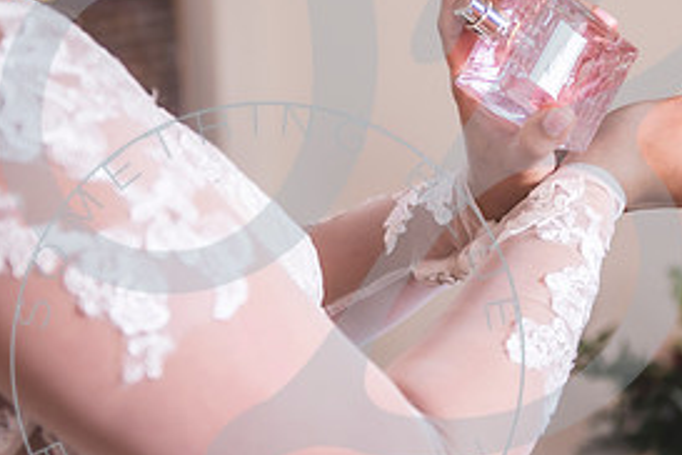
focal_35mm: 102
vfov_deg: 13.4
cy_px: 149
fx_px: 1932
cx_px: 392
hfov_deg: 20.0
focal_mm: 48
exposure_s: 1/125
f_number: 2.8
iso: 100
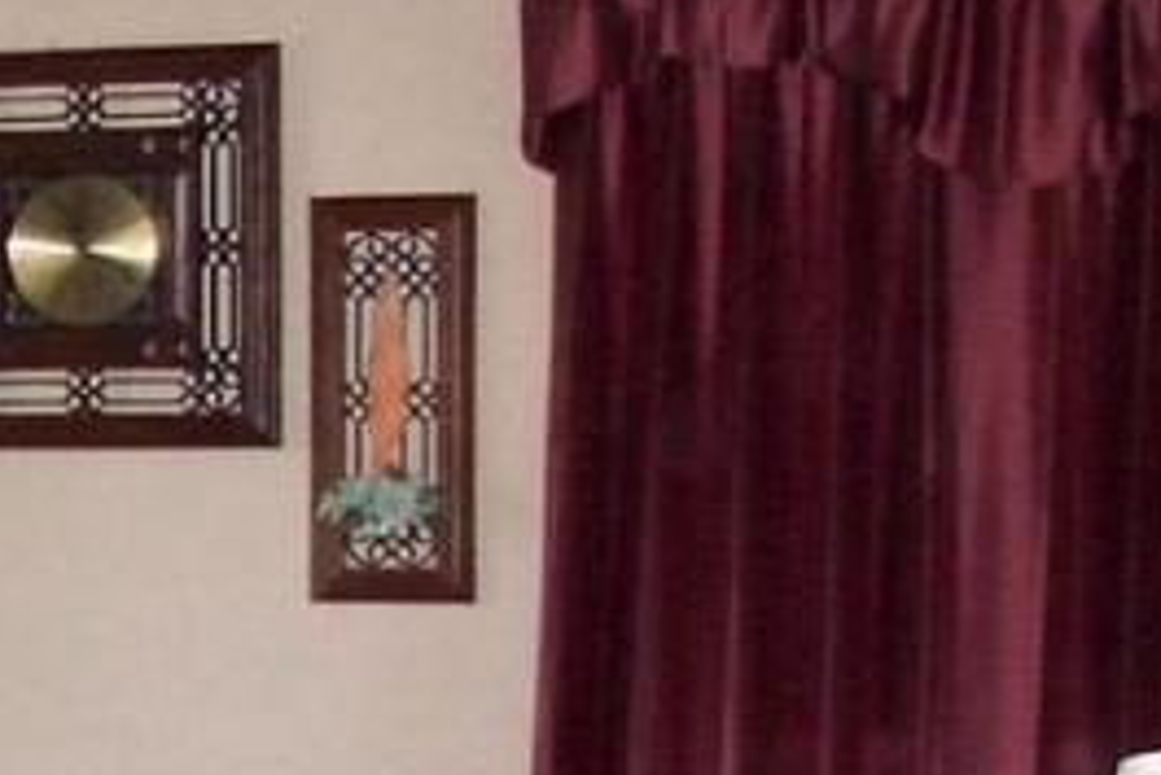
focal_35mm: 152
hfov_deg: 12.6
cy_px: 889
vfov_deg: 8.9
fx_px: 4904
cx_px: -775
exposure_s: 1/30
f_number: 2.8
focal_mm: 7.5
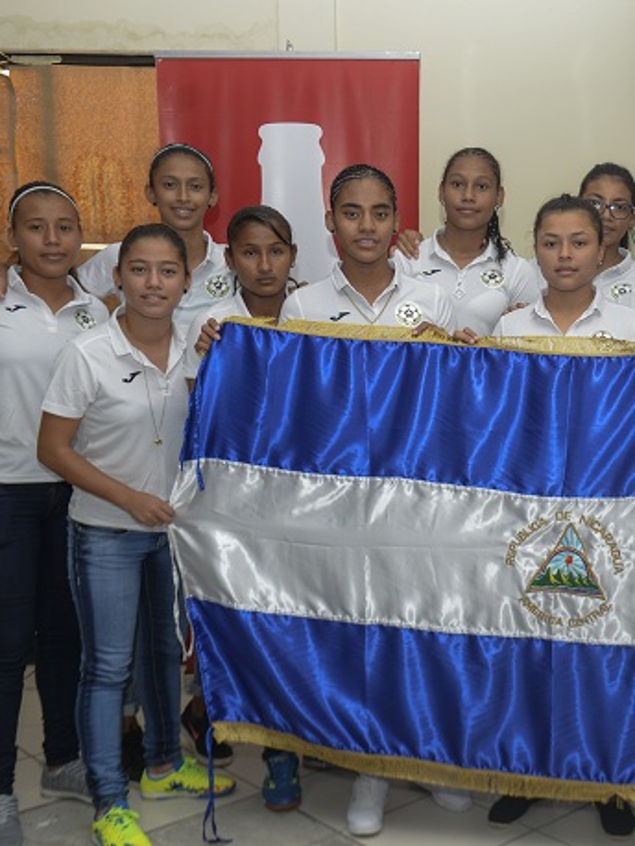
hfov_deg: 29.8
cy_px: 417
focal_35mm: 47
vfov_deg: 40.4
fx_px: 1148
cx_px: 557
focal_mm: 32
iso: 320
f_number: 5
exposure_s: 1/200
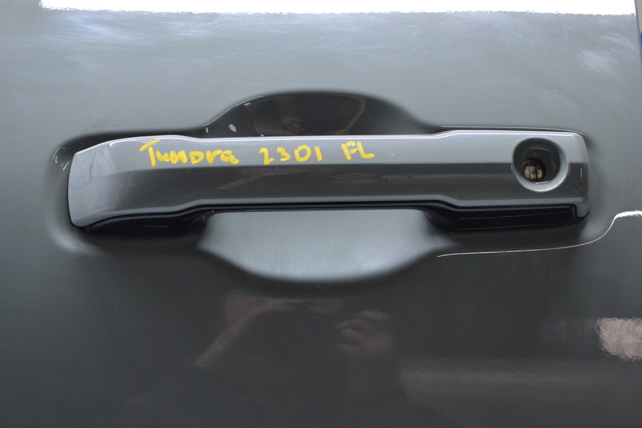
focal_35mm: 57
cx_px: 321
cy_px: 214
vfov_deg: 23.8
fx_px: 1017
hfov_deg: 35.0
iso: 720
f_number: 5
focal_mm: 38
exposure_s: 1/60
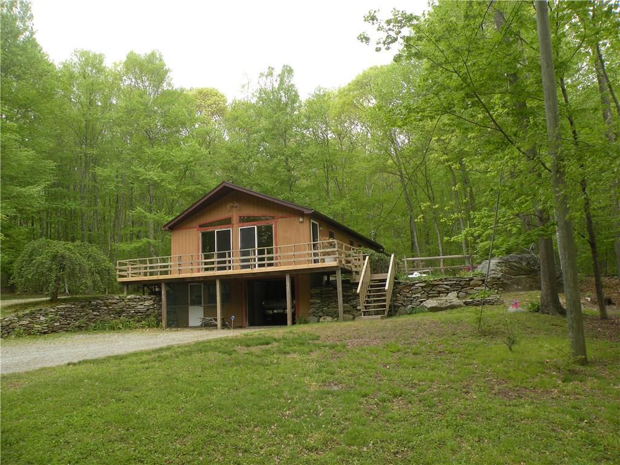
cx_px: 310
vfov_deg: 51.4
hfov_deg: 65.3
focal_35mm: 27
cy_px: 232
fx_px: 484
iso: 64
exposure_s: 1/109
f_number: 4
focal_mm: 4.7
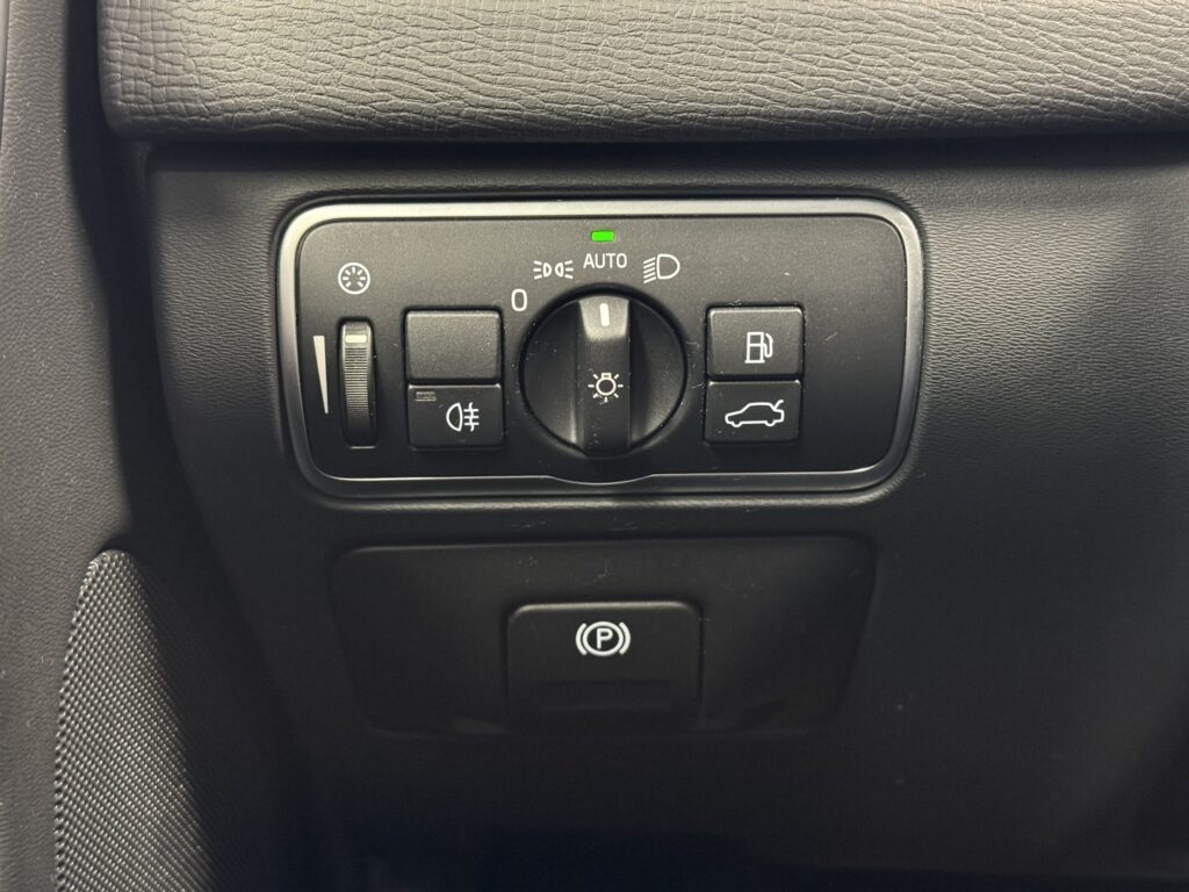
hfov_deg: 39.7
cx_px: 594
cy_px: 446
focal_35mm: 48
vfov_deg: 30.3
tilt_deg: -16.4
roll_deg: -0.4
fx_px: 1649
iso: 640
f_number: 1.78
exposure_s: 1/27
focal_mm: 6.76
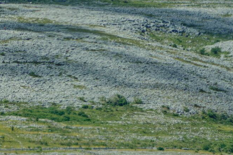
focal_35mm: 701
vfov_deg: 2.0
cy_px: 137
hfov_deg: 2.9
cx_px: -13
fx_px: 4537
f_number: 8
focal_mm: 120
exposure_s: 1/1000
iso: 450
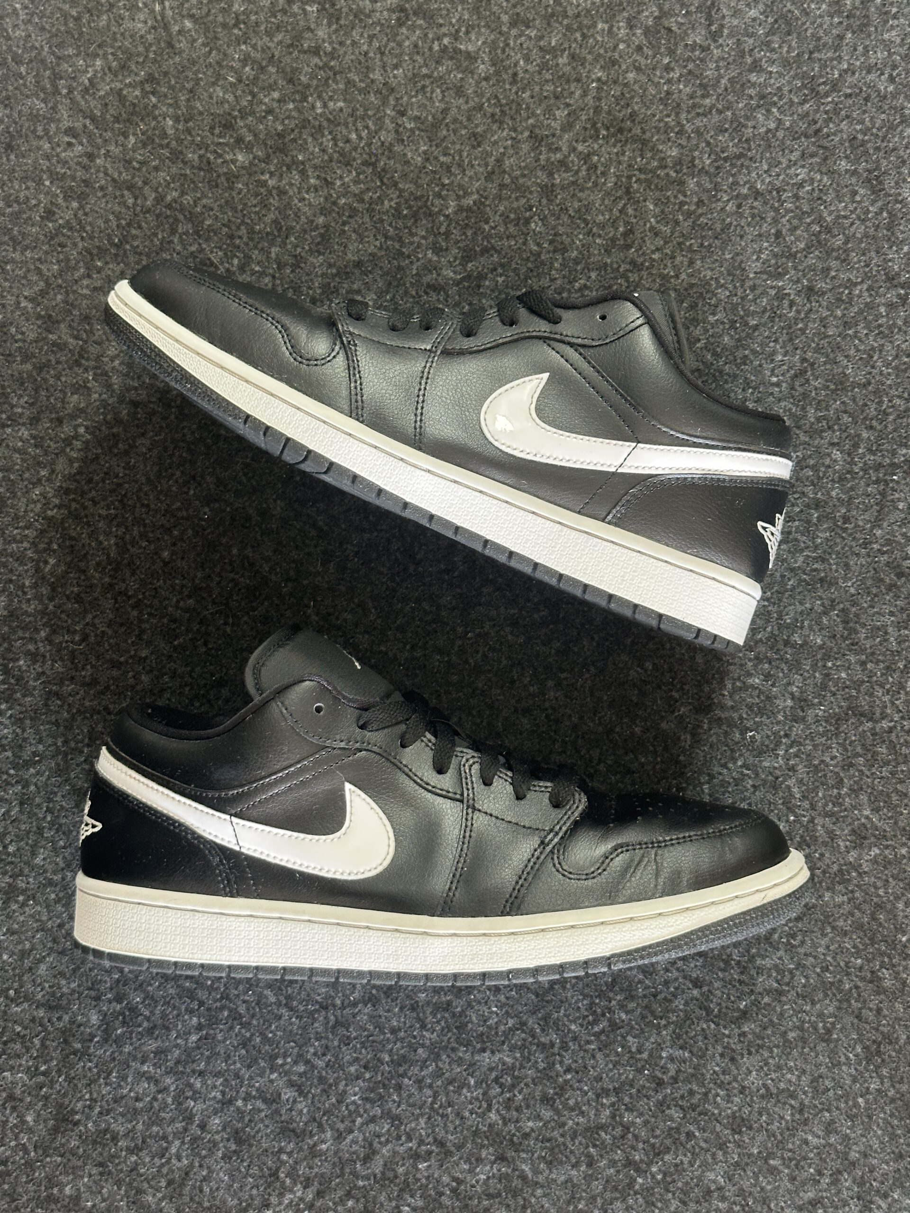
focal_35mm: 48
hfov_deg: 30.3
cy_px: 606
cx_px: 455
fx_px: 1682
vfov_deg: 39.7
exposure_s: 1/50
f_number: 1.78
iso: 200
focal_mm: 6.86
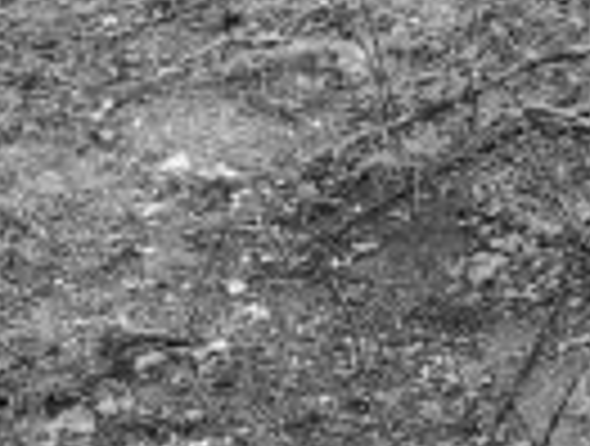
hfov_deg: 11.7
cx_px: 1153
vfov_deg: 9.8
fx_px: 2598
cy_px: 369
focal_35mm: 152
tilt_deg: -24.1
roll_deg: -1.0
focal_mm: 4.2
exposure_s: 1/121
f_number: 1.6
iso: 100
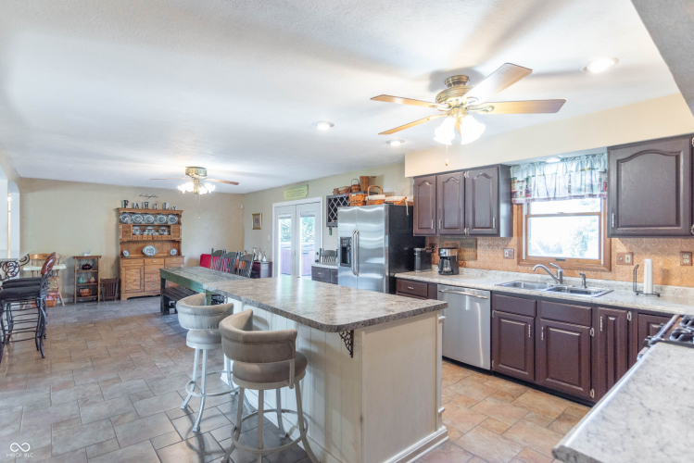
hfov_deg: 90.0
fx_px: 347
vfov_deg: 67.4
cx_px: 347
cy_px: 232
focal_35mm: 18
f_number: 5
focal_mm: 18
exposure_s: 1/50
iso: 640
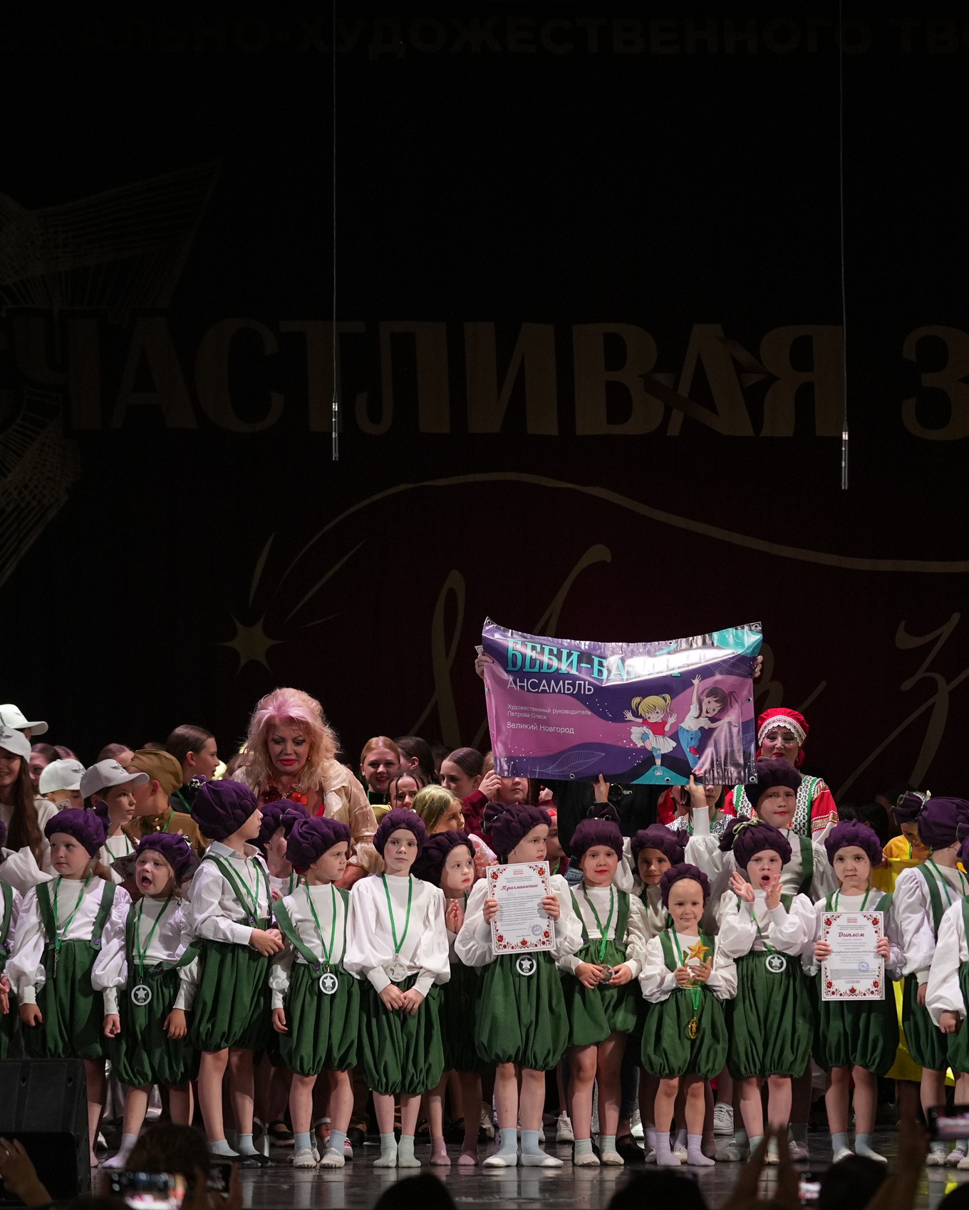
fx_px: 4408
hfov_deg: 12.5
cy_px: 603
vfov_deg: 15.6
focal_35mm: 123
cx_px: 586
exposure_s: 1/250
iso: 2000
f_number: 2.8
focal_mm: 87
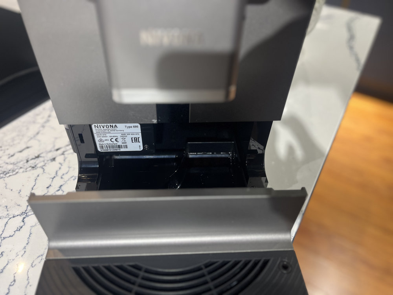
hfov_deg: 67.3
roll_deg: -3.0
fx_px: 295
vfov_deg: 53.1
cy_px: 148
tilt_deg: -44.6
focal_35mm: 26
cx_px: 196
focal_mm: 5.1
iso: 80
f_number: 1.6
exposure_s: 1/50
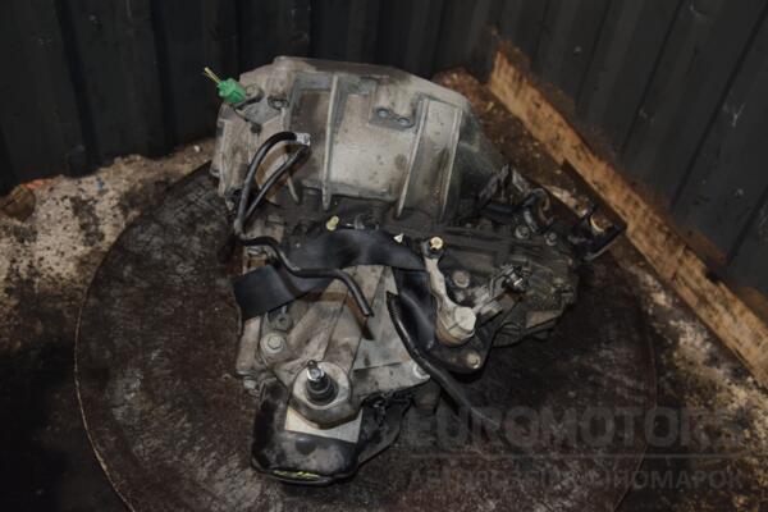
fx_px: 1024
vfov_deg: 28.1
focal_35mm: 48
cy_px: 256
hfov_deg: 41.1
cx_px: 384
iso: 800
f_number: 5
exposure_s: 1/60
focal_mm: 32
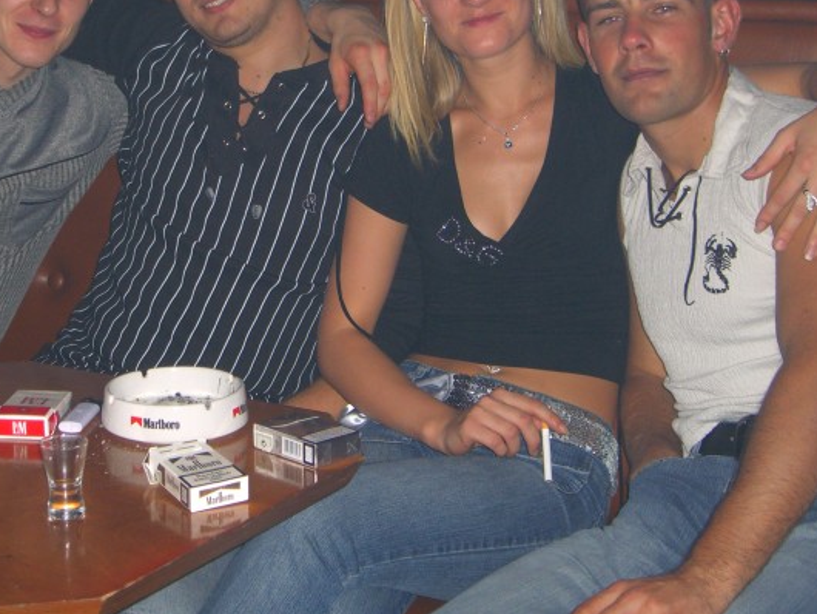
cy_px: 164
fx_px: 2031
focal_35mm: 86
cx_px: 271
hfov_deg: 22.7
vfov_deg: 17.1
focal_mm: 11.8
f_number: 3.6
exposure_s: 1/60
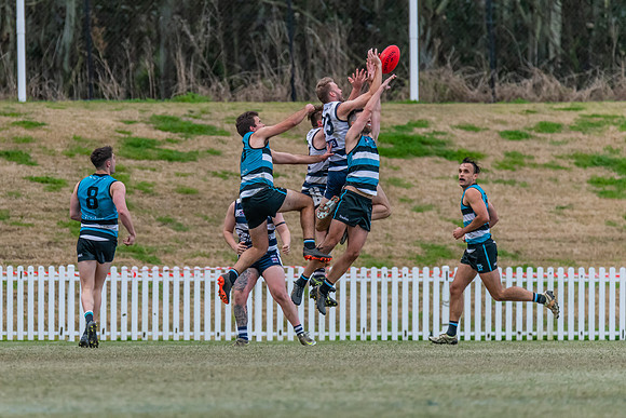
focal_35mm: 605
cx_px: 232
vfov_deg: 2.3
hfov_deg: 3.4
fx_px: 10518
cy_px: 174
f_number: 6.3
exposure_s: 1/2000
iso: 2200
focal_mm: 460
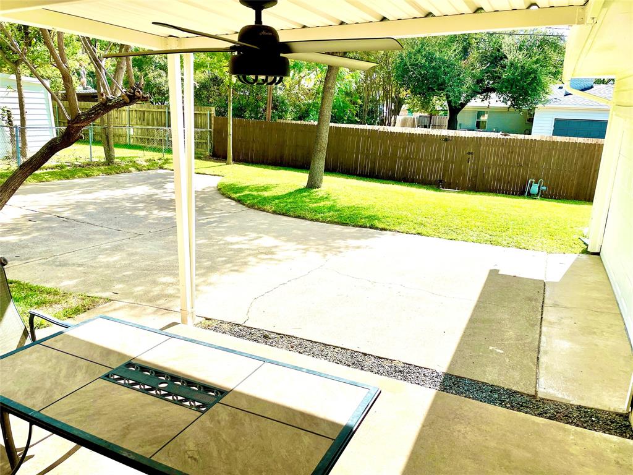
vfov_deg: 53.1
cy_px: 238
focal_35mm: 26
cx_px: 316
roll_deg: -0.8
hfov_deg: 67.3
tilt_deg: -14.0
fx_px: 475
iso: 32
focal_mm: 4.2
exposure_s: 1/2959
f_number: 1.6
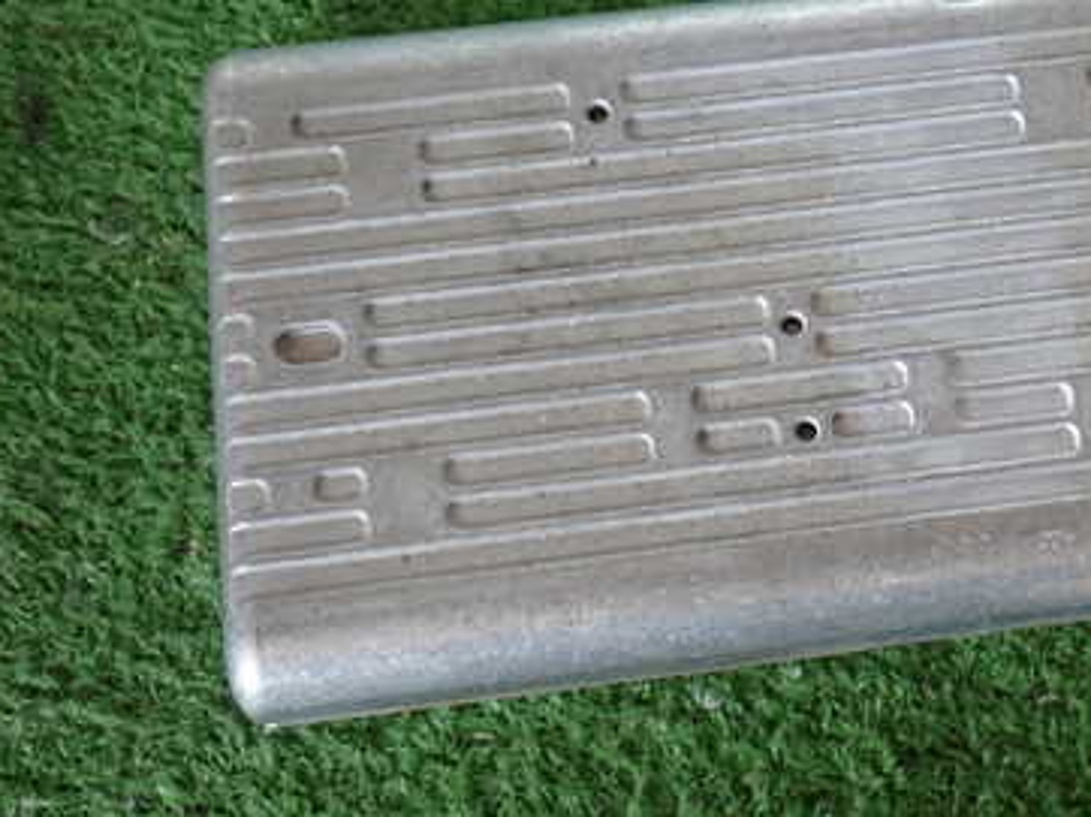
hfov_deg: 30.0
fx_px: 1984
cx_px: 871
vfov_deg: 23.2
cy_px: 341
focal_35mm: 63
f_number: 2.7
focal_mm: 6.83
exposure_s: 1/60
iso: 200
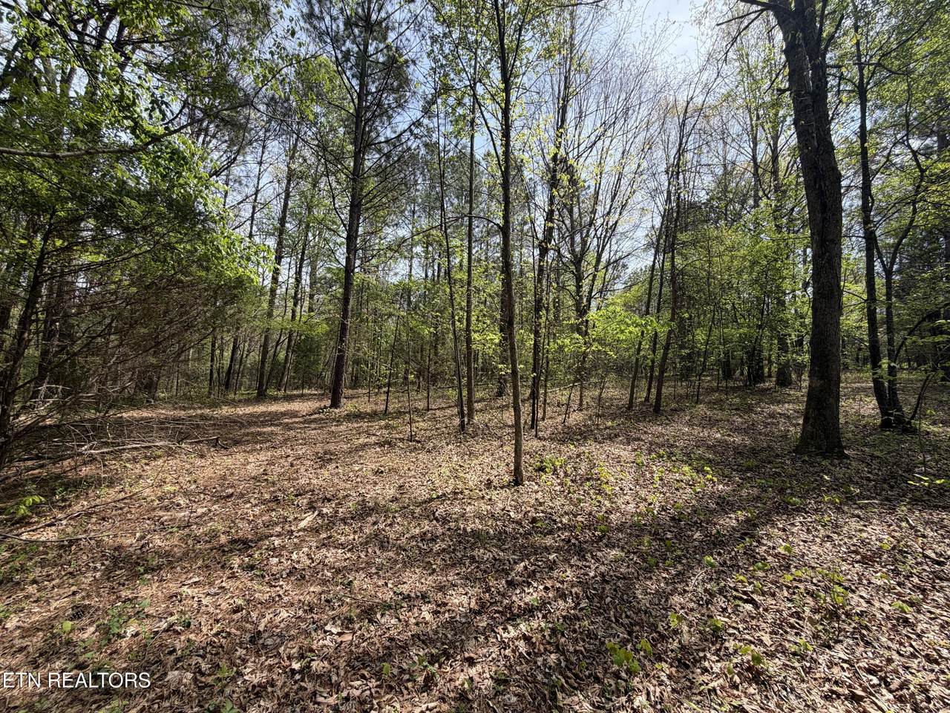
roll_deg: -1.1
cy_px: 356
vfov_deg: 85.7
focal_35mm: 14
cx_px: 475
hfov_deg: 102.1
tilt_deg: +6.5
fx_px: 384
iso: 40
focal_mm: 2.22
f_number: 2.2
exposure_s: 1/559
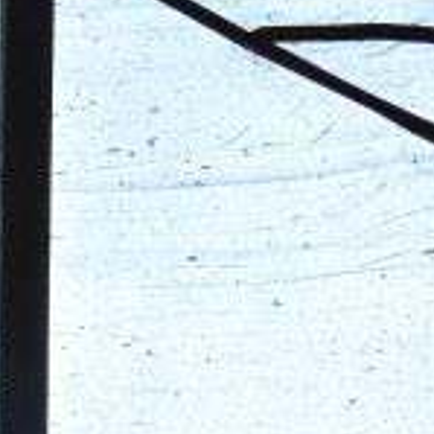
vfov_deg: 8.9
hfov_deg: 13.0
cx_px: -370
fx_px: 1702
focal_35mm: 120
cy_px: 1579
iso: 125
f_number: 5.6
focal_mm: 14
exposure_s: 1/250
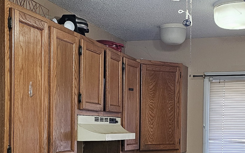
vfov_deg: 17.6
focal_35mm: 73
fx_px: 487
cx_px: 140
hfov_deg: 28.2
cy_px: 136
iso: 400
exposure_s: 1/120
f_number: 1.7
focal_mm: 6.3
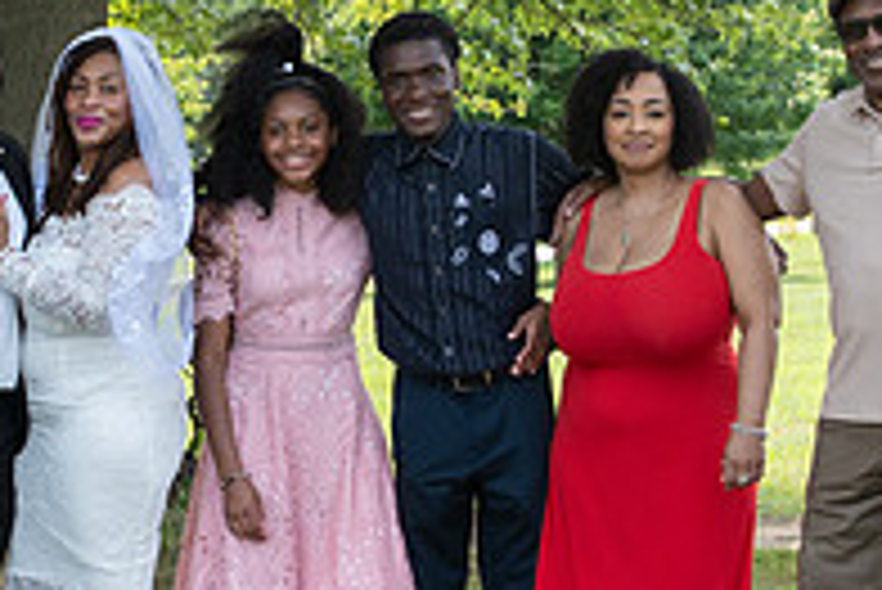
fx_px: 3334
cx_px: 292
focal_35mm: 136
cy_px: 340
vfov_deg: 10.1
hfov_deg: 15.0
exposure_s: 1/400
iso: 800
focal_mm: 44
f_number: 6.3
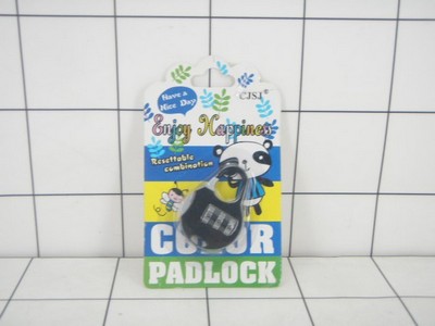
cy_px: 163
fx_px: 641
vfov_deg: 28.6
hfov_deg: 37.5
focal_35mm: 51
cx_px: 218
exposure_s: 1/40
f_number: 4
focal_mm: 9.13
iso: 160
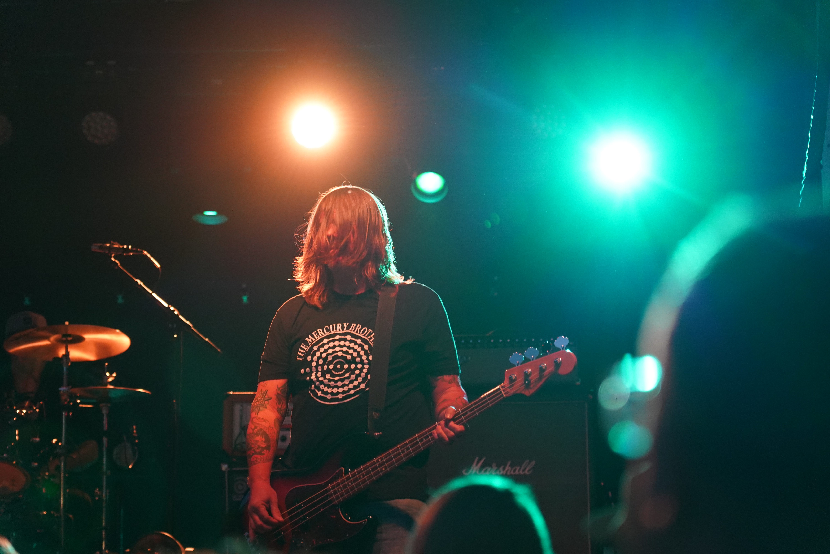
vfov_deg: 13.0
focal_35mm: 105
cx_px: 415
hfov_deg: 19.5
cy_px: 277
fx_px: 2421
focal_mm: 105
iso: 4000
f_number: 4
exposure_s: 1/160
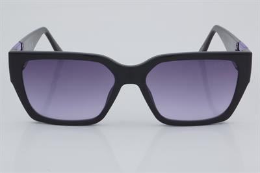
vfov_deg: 16.5
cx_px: 130
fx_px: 595
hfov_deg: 24.6
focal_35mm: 82
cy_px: 86
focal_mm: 55
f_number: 32
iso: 100
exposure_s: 1/4
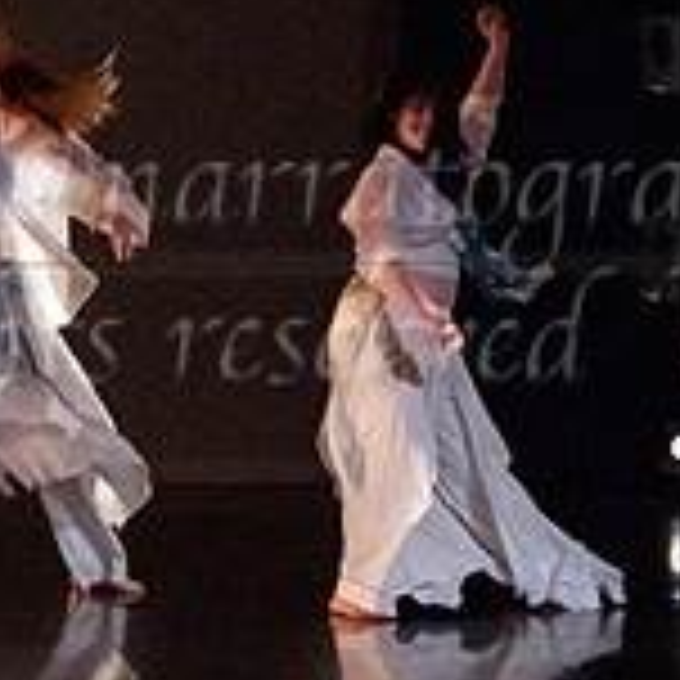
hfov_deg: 8.7
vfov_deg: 8.8
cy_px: 259
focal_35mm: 199
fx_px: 4423
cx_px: -5
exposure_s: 1/400
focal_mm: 61
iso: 4000
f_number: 4
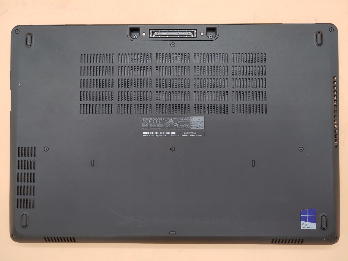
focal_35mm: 26
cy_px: 130
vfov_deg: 53.1
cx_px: 174
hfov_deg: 67.3
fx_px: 261
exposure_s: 1/60
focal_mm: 4.36
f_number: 1.8
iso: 50
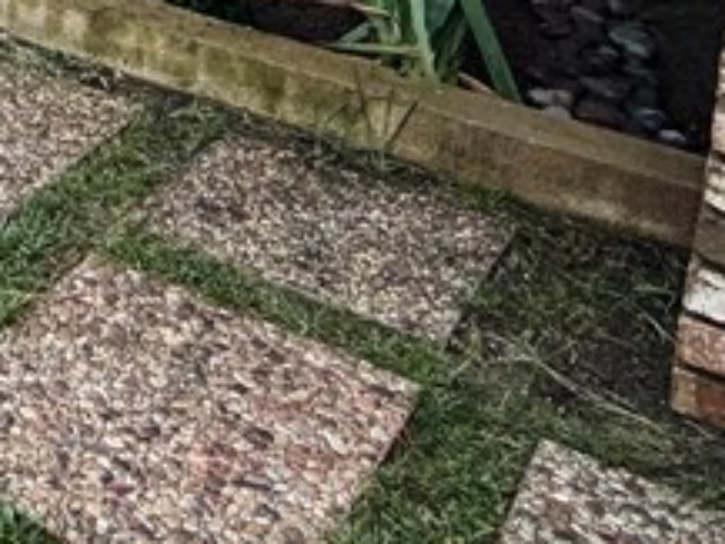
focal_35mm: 66
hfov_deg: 22.5
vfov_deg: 19.0
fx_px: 1383
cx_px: -438
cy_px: -320
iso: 160
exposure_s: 1/121
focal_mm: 2.22
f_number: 2.2
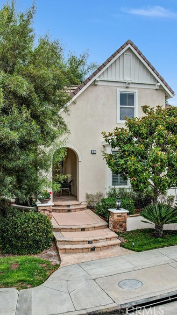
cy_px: 158
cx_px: 96
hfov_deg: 33.7
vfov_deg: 56.6
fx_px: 292
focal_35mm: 35
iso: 100
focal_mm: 8.4
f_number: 2.8
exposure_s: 1/1500
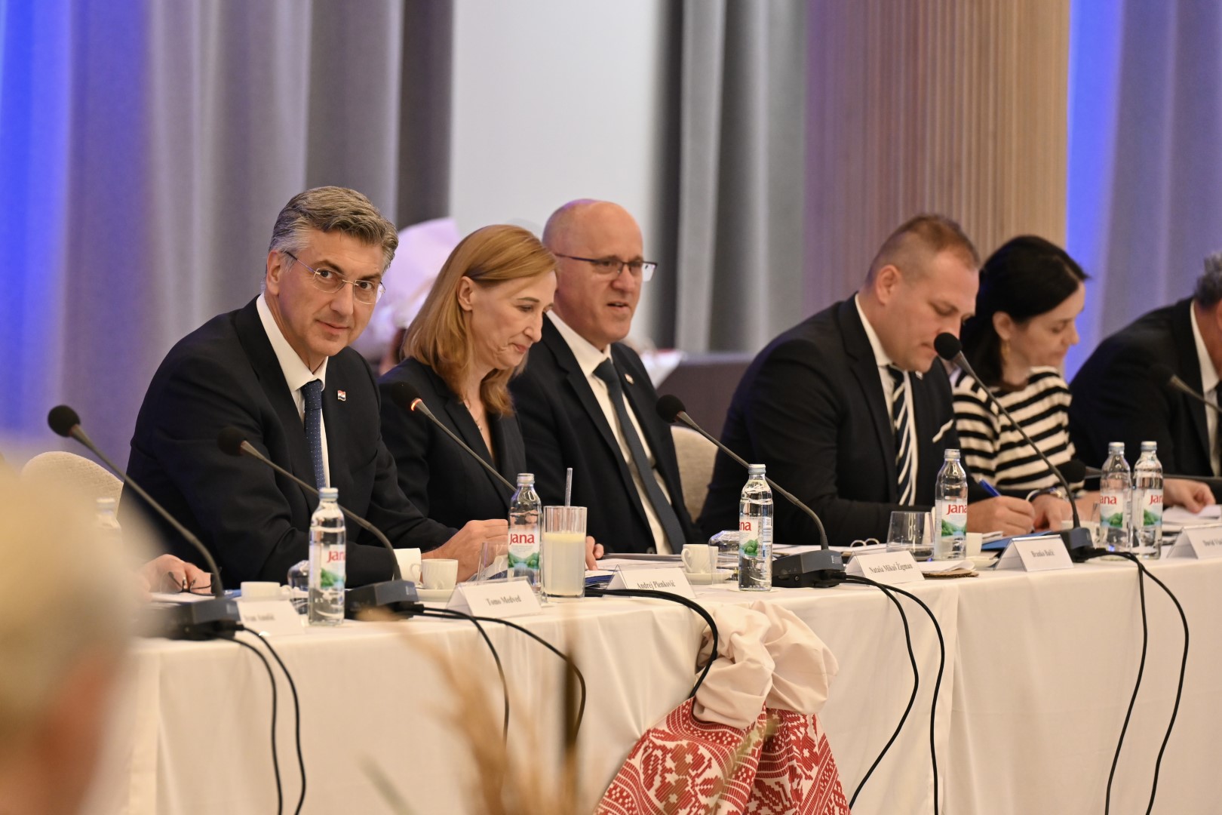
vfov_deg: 6.9
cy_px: 408
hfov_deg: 10.3
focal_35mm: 200
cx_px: 611
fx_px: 6788
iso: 1600
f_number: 3.5
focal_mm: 200
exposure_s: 1/250
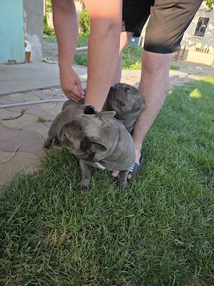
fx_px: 190
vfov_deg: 73.9
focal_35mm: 23
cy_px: 143
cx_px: 107
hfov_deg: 58.9
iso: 32
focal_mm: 6.3
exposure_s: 1/370
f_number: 1.7
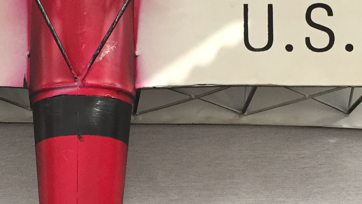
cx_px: 93
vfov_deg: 14.3
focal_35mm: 84
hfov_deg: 25.0
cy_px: 164
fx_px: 806
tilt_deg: -74.3
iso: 64
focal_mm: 4.15
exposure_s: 1/33
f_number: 2.2
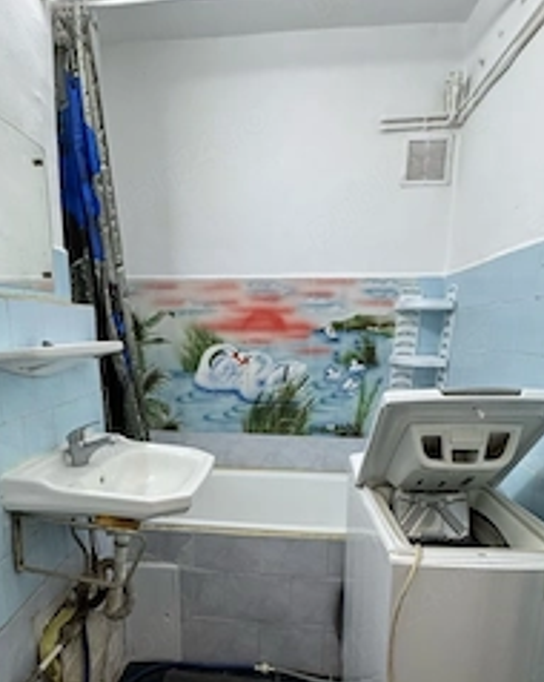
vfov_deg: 71.3
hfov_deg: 60.5
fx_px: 463
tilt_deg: -12.2
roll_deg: -1.0
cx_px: 232
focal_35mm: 23
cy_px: 433
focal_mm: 2.22
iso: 200
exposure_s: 1/100
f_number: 2.2
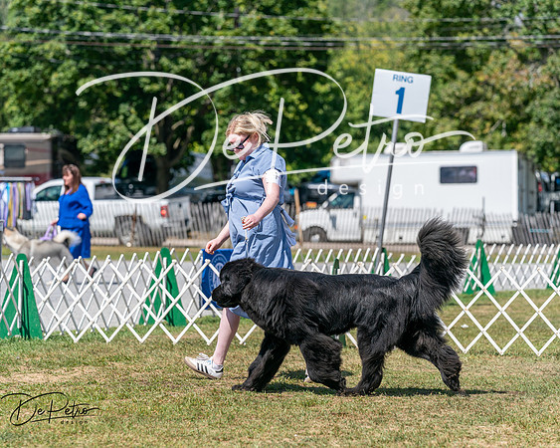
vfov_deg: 10.5
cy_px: 224
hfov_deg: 13.1
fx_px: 2444
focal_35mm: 148
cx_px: 280
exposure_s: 1/1600
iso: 200
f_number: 4.5
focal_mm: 131
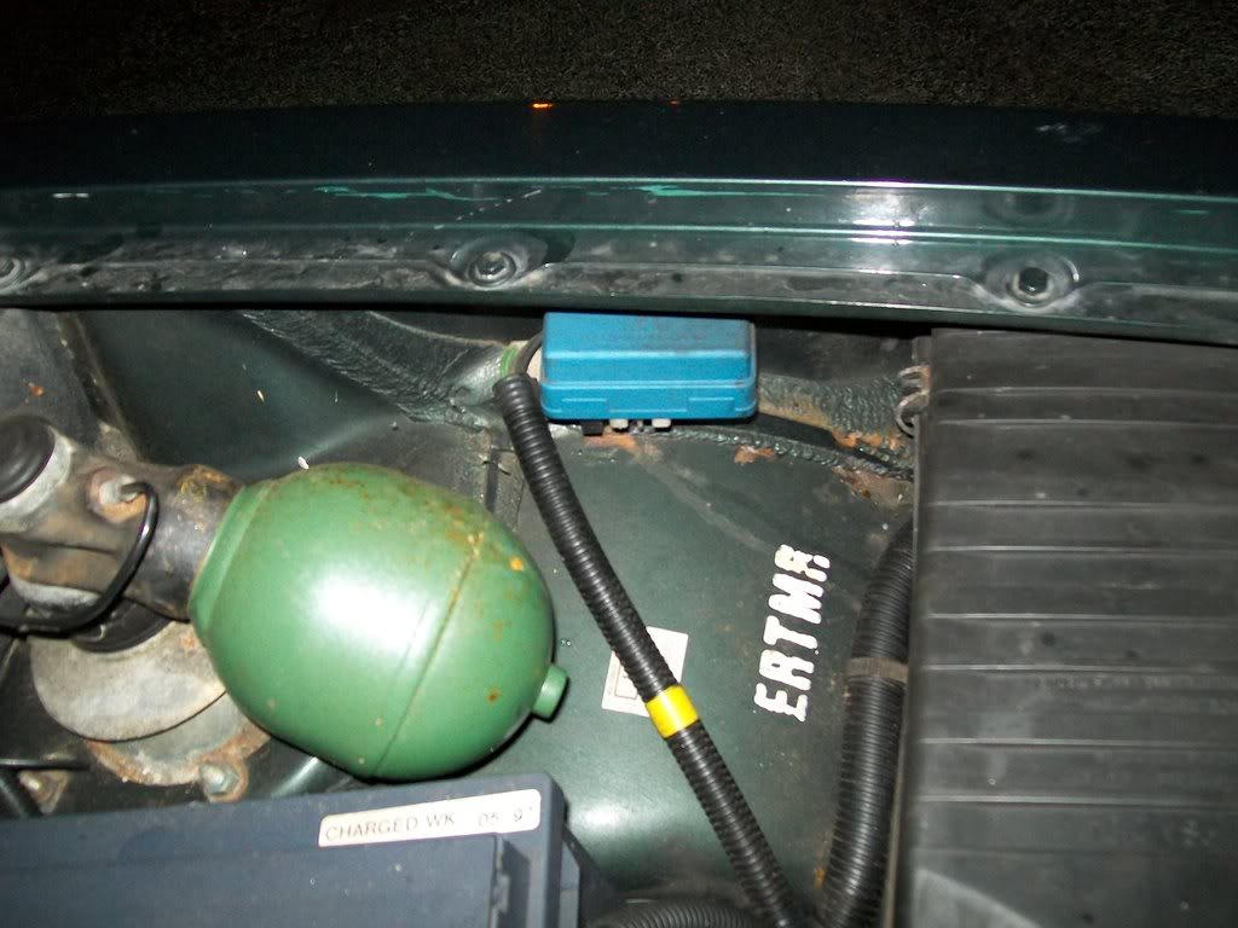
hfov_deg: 51.4
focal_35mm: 36
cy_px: 464
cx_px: 619
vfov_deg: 39.7
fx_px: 1287
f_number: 2.7
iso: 160
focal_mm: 6
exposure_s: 1/60
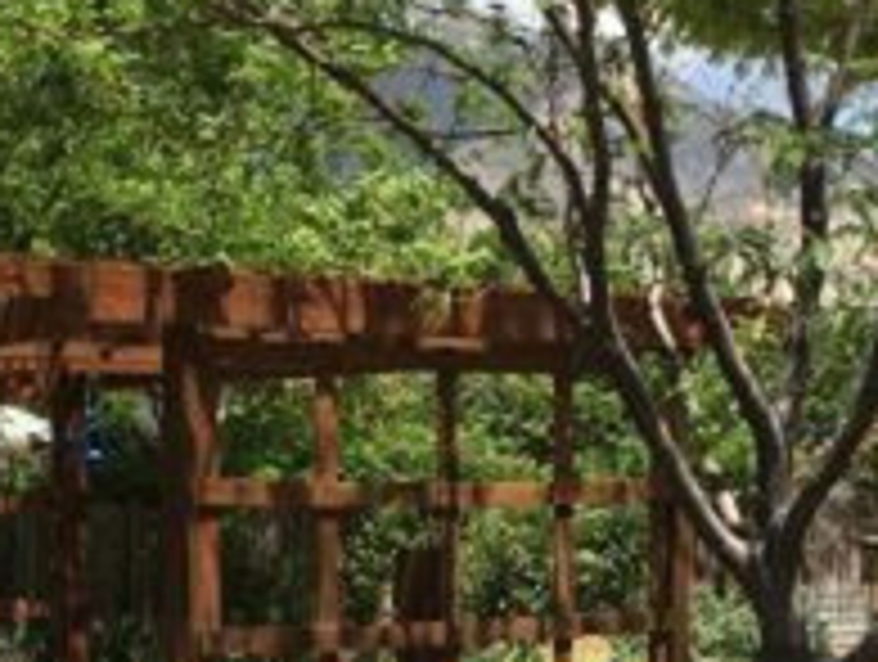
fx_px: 2414
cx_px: 86
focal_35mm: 95
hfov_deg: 20.2
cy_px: 657
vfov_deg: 15.3
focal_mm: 4.15
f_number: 2.2
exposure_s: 1/1241
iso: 25
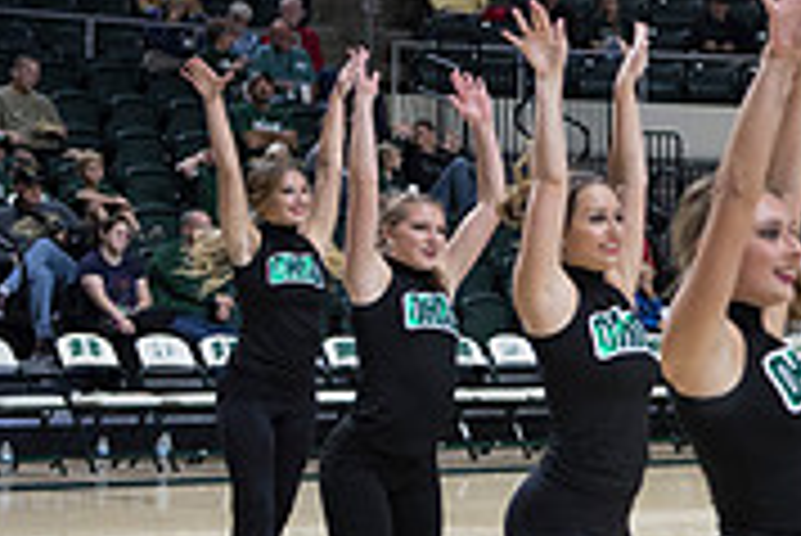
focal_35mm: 163
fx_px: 3630
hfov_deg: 11.9
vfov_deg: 8.4
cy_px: 354
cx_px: 1264
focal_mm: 50
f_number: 3.5
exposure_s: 1/500
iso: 2000
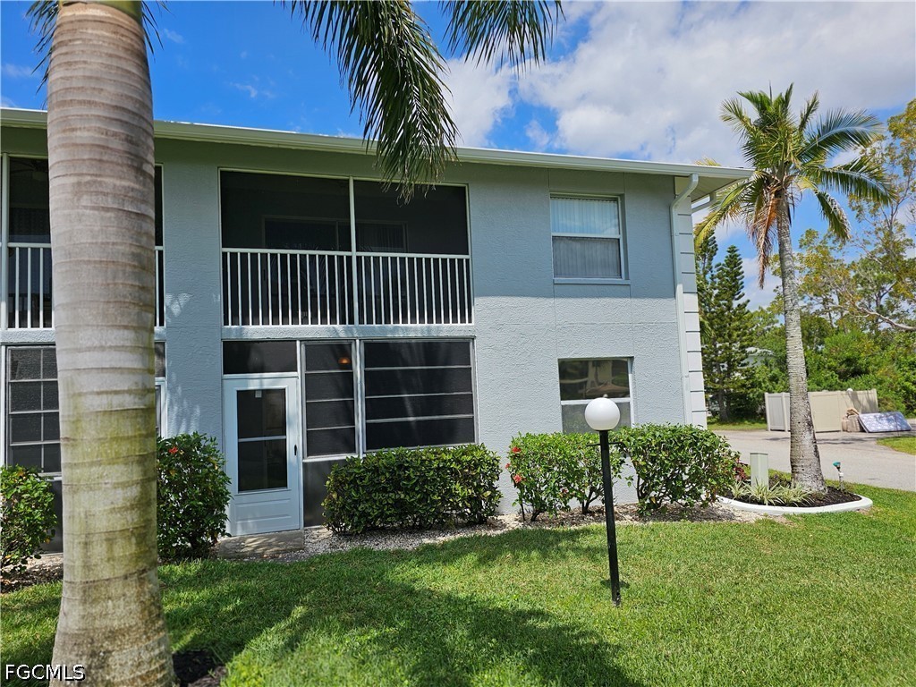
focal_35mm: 23
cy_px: 344
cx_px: 458
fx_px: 609
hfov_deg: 73.9
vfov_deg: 58.9
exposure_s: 1/989
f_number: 1.7
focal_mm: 6.3
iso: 10
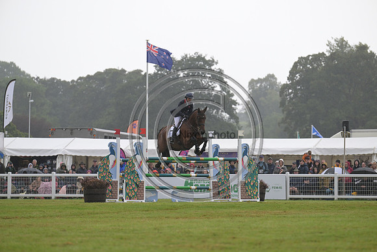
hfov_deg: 10.3
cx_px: 188
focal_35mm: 200
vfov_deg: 6.9
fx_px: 2095
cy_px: 126
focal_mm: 200
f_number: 4.5
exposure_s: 1/1250
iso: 720
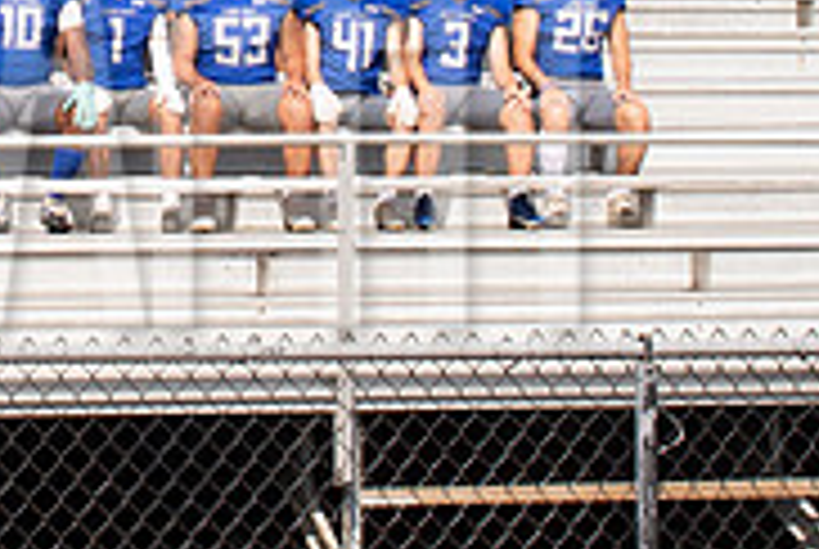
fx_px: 2575
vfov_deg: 11.9
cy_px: -127
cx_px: -23
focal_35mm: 113
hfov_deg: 17.6
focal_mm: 24
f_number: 14
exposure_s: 1/400
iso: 280
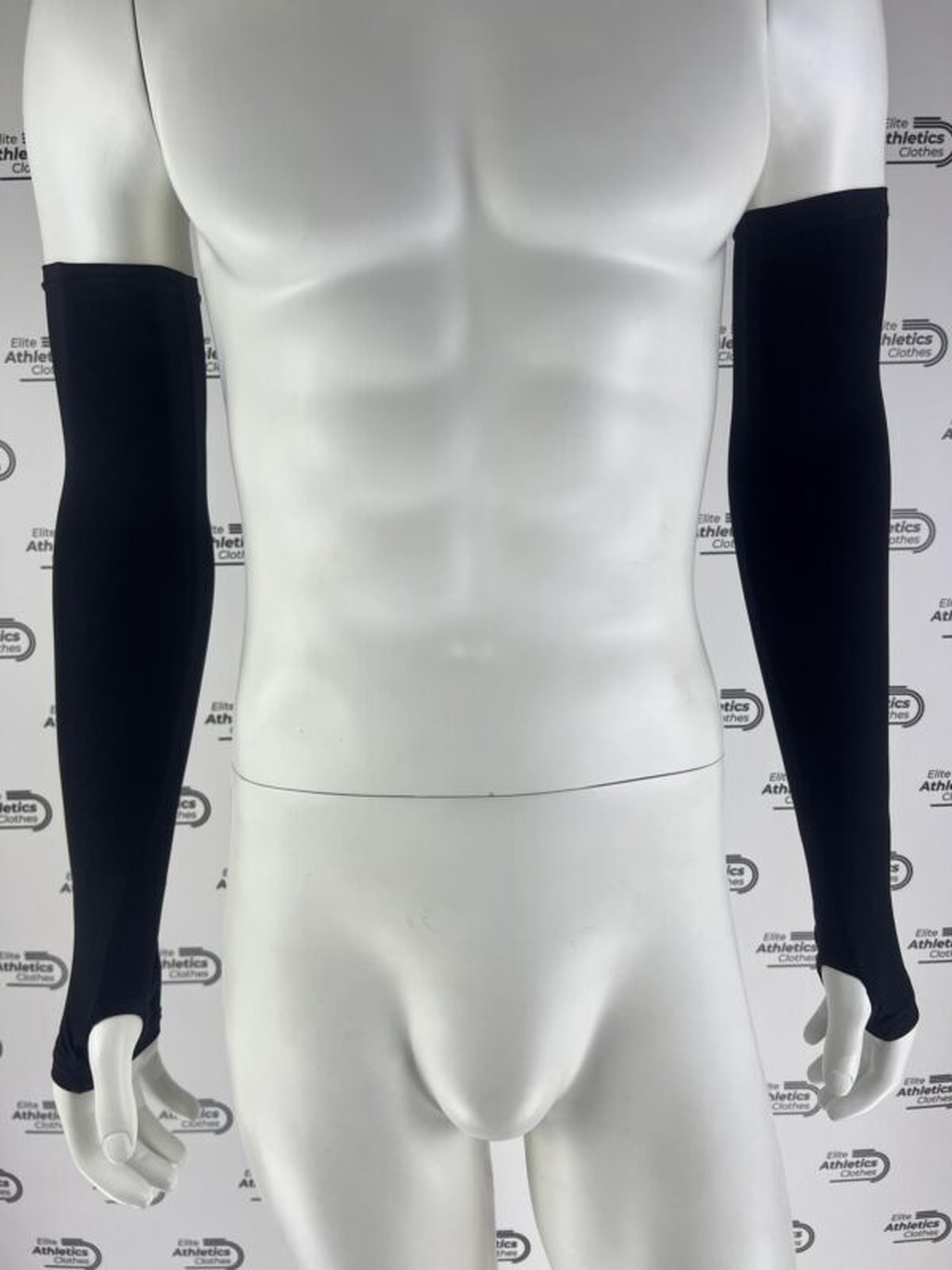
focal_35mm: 26
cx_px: 476
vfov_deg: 67.3
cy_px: 635
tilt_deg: -10.0
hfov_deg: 53.1
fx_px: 953
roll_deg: +2.1
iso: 64
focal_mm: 5.7
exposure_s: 1/121
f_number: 1.5
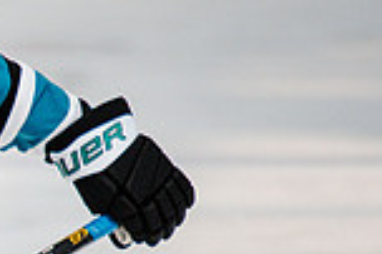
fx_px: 16684
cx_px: -507
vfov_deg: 0.9
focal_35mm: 1574
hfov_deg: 1.3
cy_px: 361
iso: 1250
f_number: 3.2
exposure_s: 1/3200
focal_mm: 300
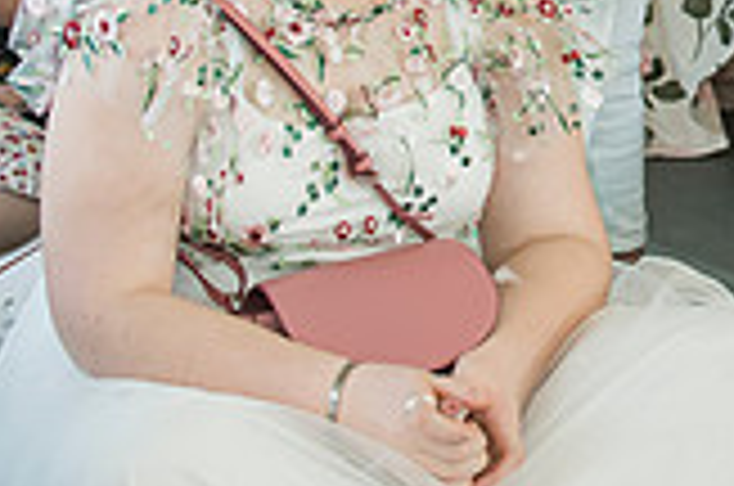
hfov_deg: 6.0
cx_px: 1153
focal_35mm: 339
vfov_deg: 4.0
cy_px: -290
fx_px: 6898
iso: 640
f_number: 4
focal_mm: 95
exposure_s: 1/160
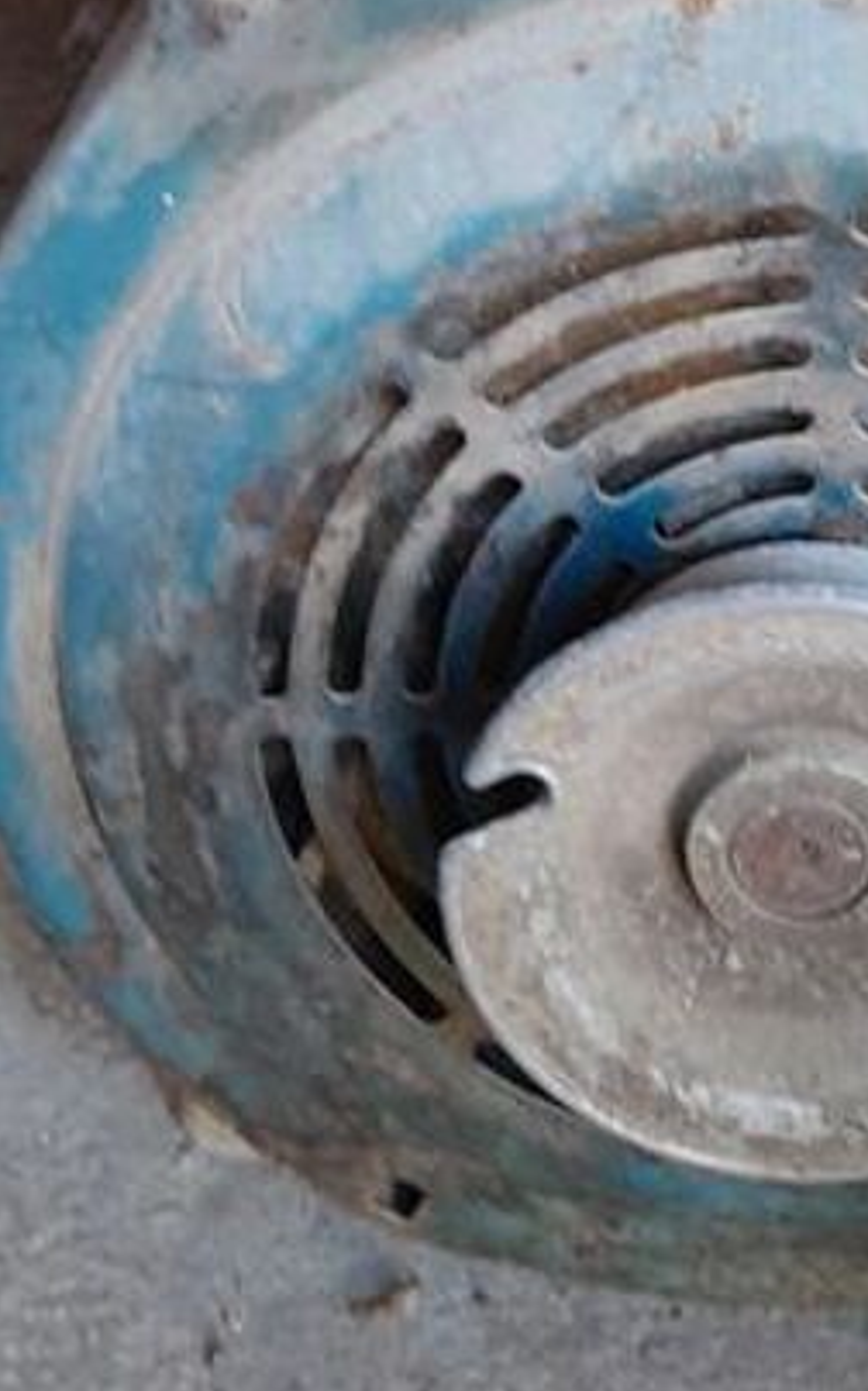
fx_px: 3449
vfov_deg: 21.6
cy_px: -157
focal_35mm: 91
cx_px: 1054
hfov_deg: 13.9
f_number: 1.8
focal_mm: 3.98
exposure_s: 1/50
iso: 320
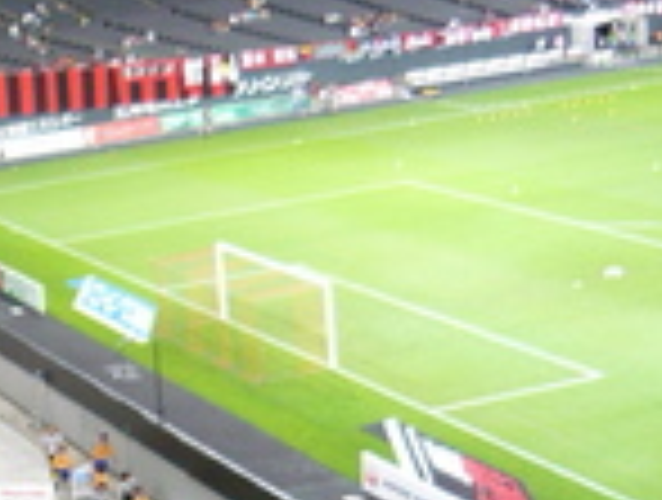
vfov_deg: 15.7
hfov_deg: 19.2
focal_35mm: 94
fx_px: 1802
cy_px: 412
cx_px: -212
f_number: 2.8
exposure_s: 1/25
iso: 400
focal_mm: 5.5
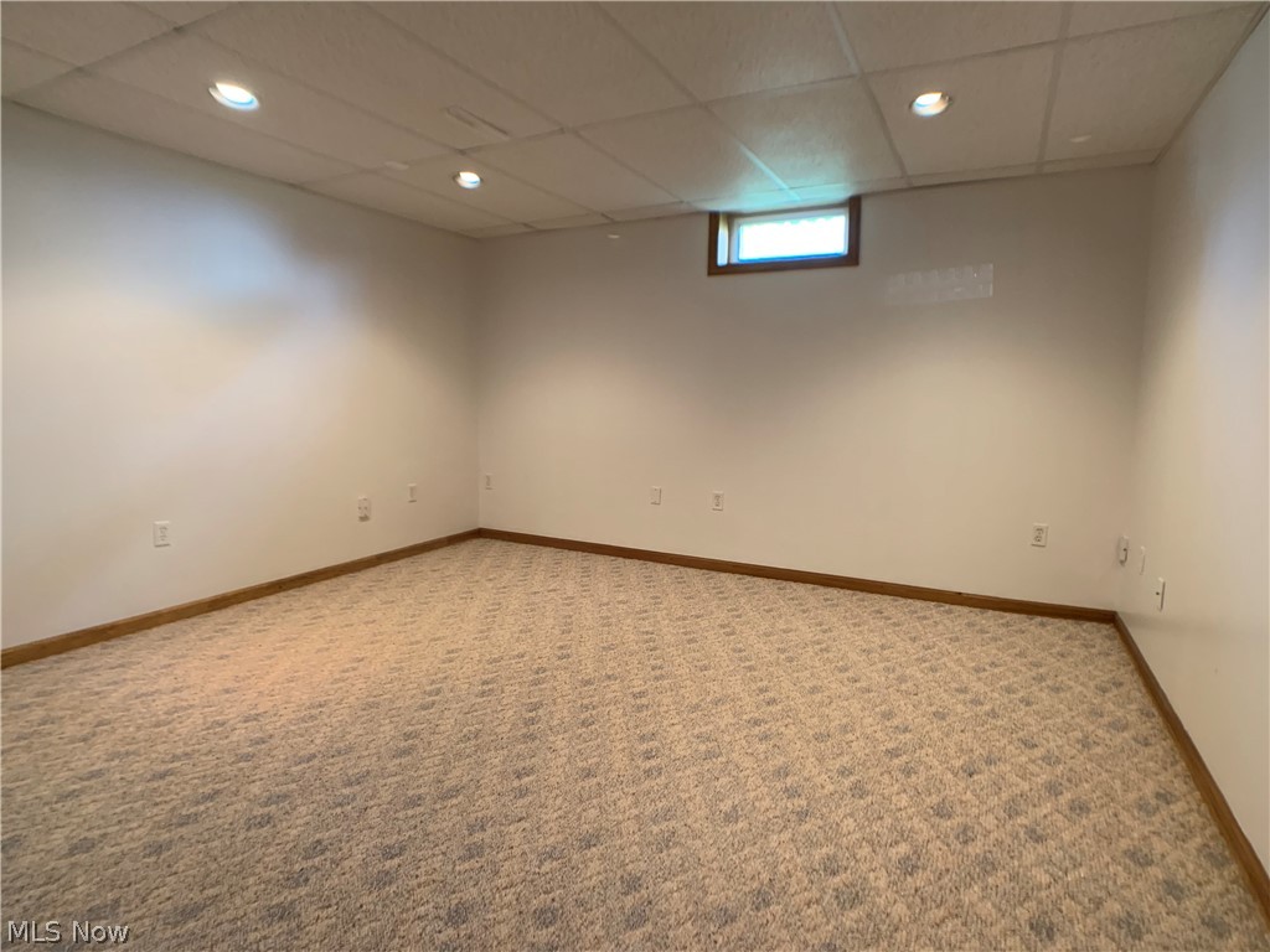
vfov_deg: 53.1
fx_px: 954
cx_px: 635
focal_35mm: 26
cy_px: 476
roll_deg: -0.6
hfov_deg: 67.3
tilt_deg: -8.6
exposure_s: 1/60
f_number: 1.8
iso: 250
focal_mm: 4.25
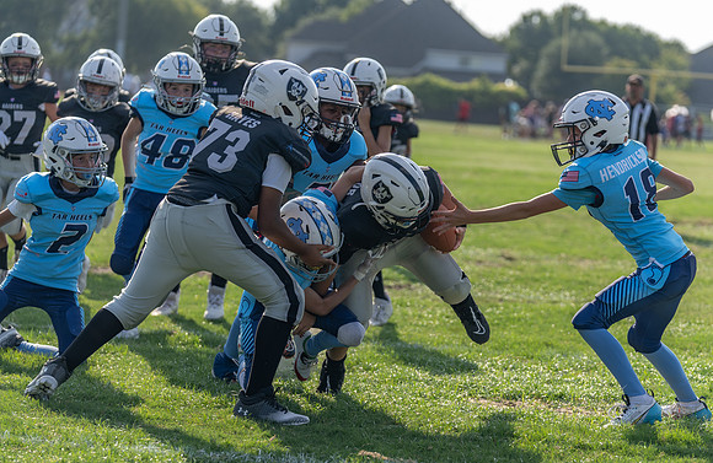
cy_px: 262
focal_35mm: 143
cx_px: 404
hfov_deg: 14.5
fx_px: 2807
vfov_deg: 9.4
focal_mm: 125
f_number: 3.5
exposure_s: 1/1250
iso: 100
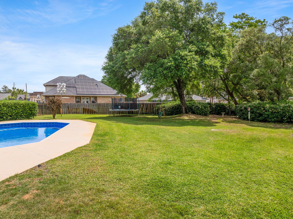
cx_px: 146
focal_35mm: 24
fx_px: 203
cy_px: 110
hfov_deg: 71.6
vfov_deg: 56.8
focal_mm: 12.29
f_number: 2.8
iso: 100
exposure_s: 1/2500
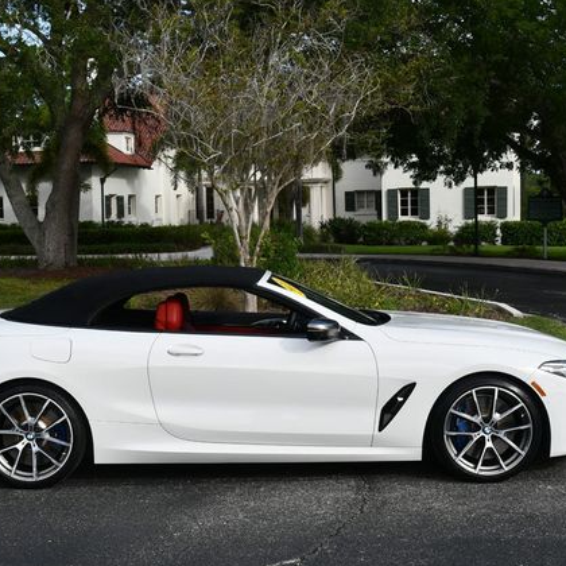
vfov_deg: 30.0
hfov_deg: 30.0
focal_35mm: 57
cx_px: 239
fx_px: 1054
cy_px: 286
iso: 140
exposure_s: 1/250
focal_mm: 22
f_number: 8
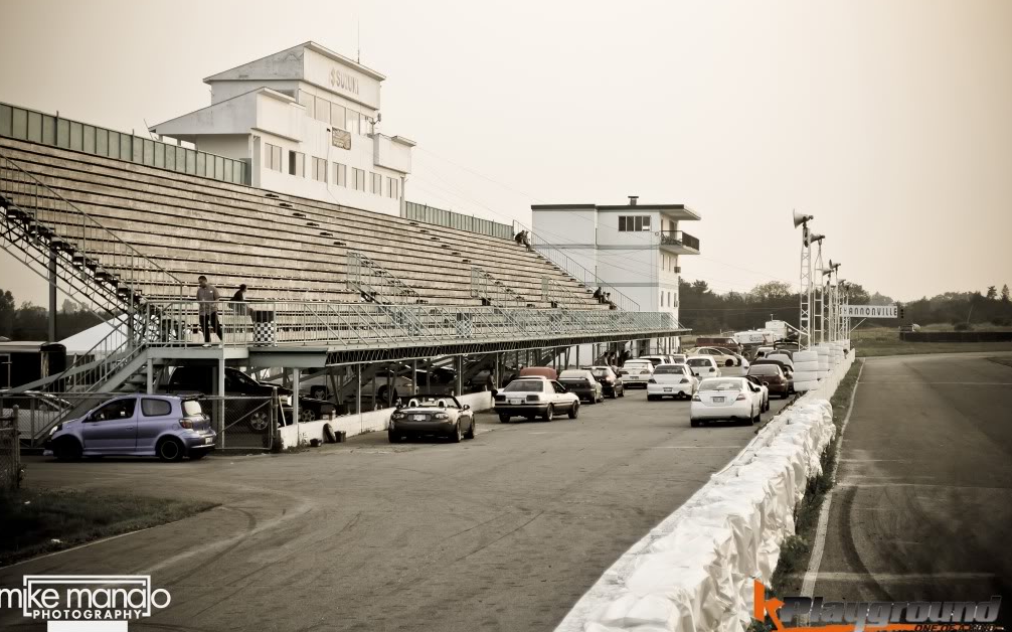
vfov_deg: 15.3
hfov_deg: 24.2
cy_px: 299
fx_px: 2358
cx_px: 504
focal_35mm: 86
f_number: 7.1
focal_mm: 55
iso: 250
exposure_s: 1/200
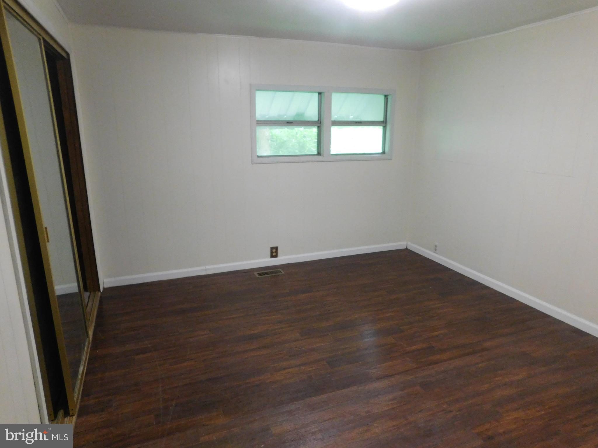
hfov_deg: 73.9
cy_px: 224
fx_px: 397
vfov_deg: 58.9
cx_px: 299
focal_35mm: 23
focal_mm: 4
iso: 400
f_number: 3
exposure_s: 1/30
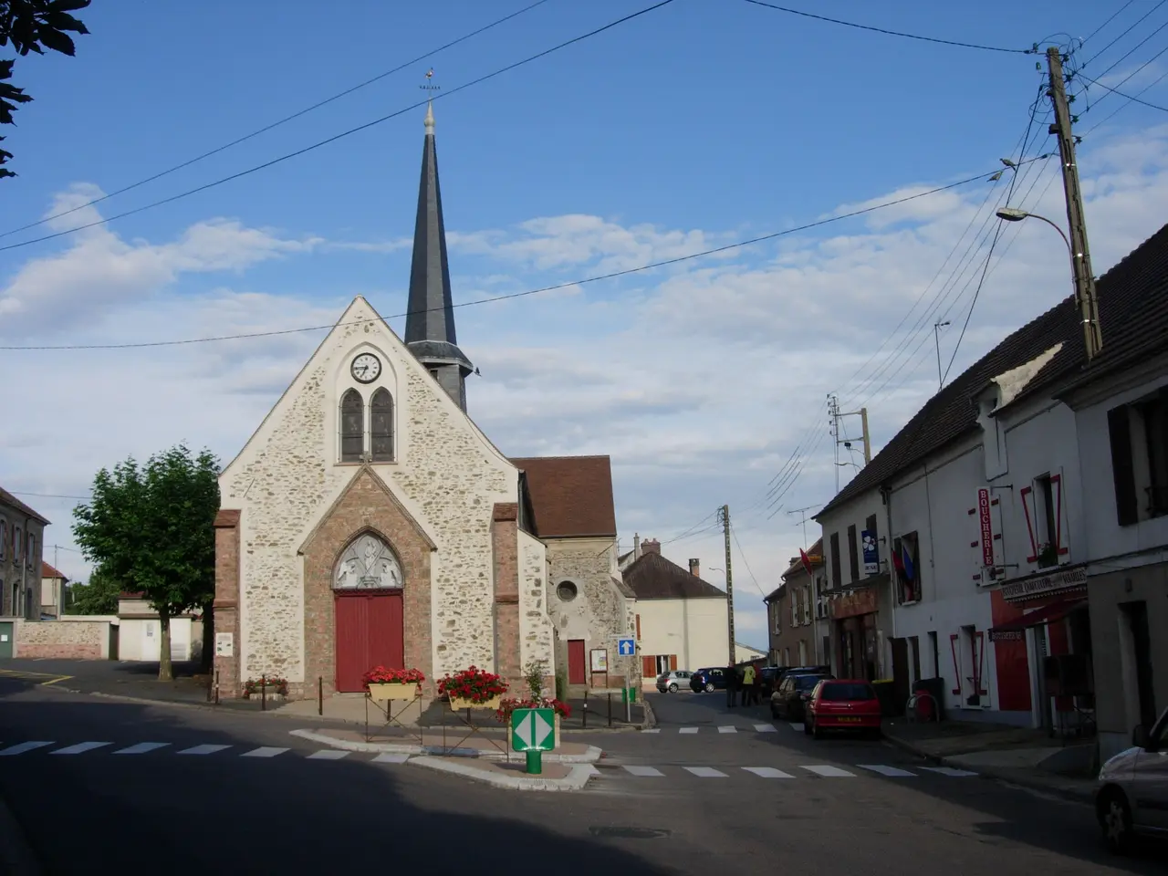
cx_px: 584
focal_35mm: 38
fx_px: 1282
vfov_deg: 37.7
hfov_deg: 49.0
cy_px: 438
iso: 64
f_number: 4.8
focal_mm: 7.8
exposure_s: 1/813
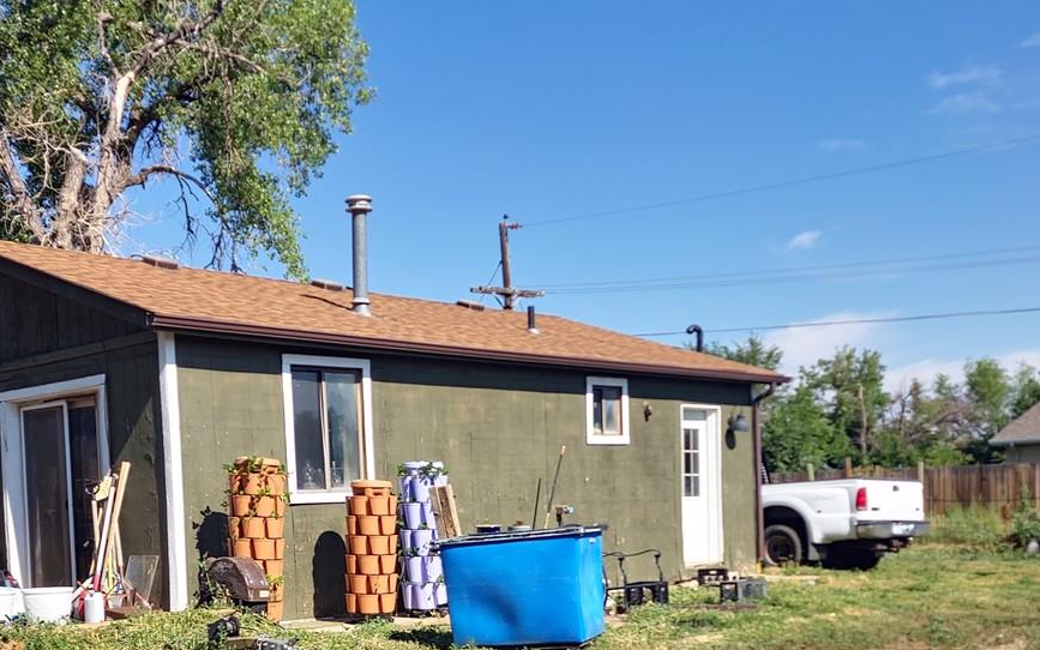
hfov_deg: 44.2
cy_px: 585
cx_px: 440
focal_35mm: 45
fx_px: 1276
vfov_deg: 27.6
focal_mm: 6.4
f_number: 1.8
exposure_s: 1/838
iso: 12
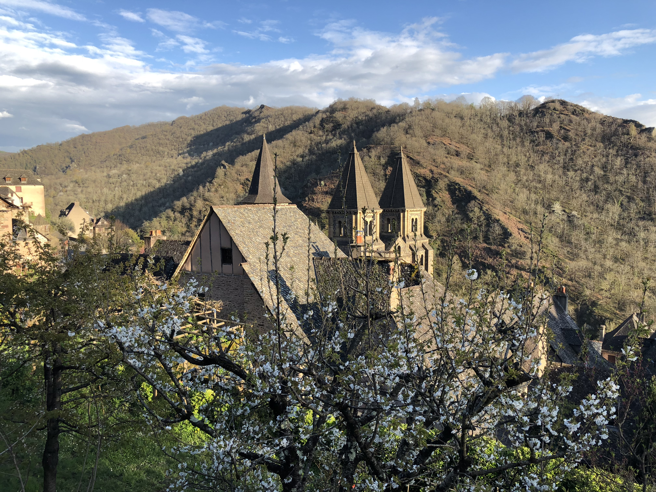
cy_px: 246
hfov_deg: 63.4
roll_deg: +1.0
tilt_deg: -4.2
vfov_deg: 49.7
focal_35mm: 28
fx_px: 531
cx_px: 328
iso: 20
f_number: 1.8
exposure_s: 1/623
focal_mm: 4
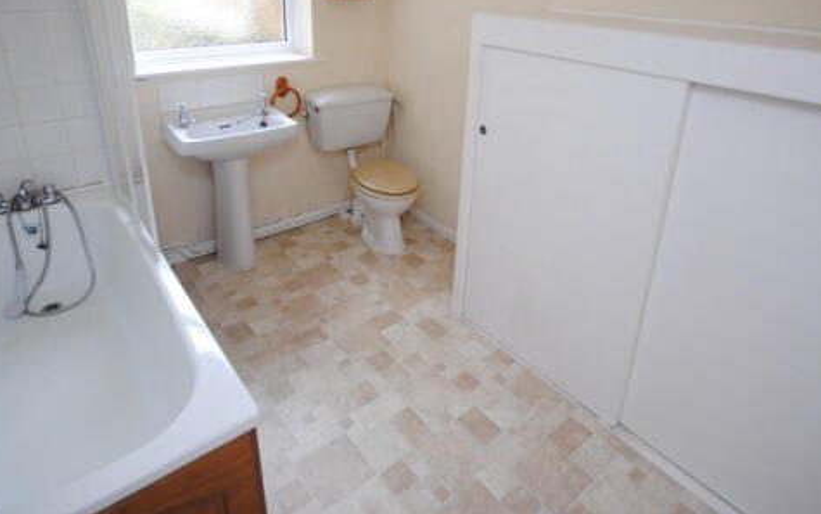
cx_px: 412
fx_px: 470
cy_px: 148
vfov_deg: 55.3
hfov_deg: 82.3
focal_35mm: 21
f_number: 4
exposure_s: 1/30
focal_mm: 10
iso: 280
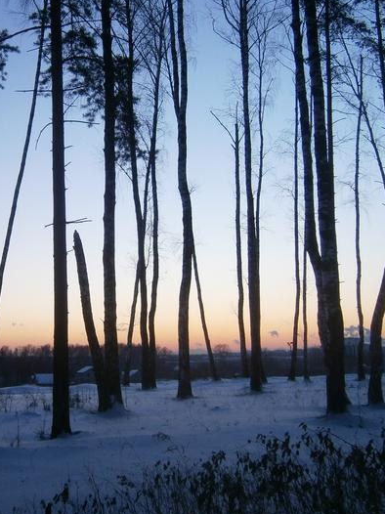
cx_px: 61
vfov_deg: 40.2
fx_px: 698
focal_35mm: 47
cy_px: 194
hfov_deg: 29.9
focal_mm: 4.7
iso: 80
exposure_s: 1/80
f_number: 2.8
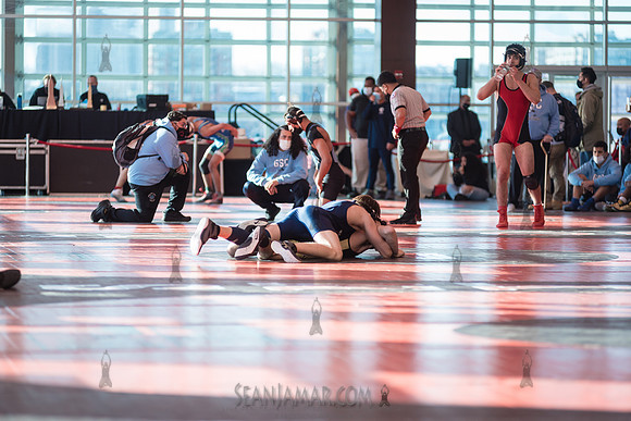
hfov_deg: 11.1
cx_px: 316
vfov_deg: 7.4
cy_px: 210
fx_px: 3243
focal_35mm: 185
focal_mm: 185
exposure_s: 1/400
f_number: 4
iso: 400
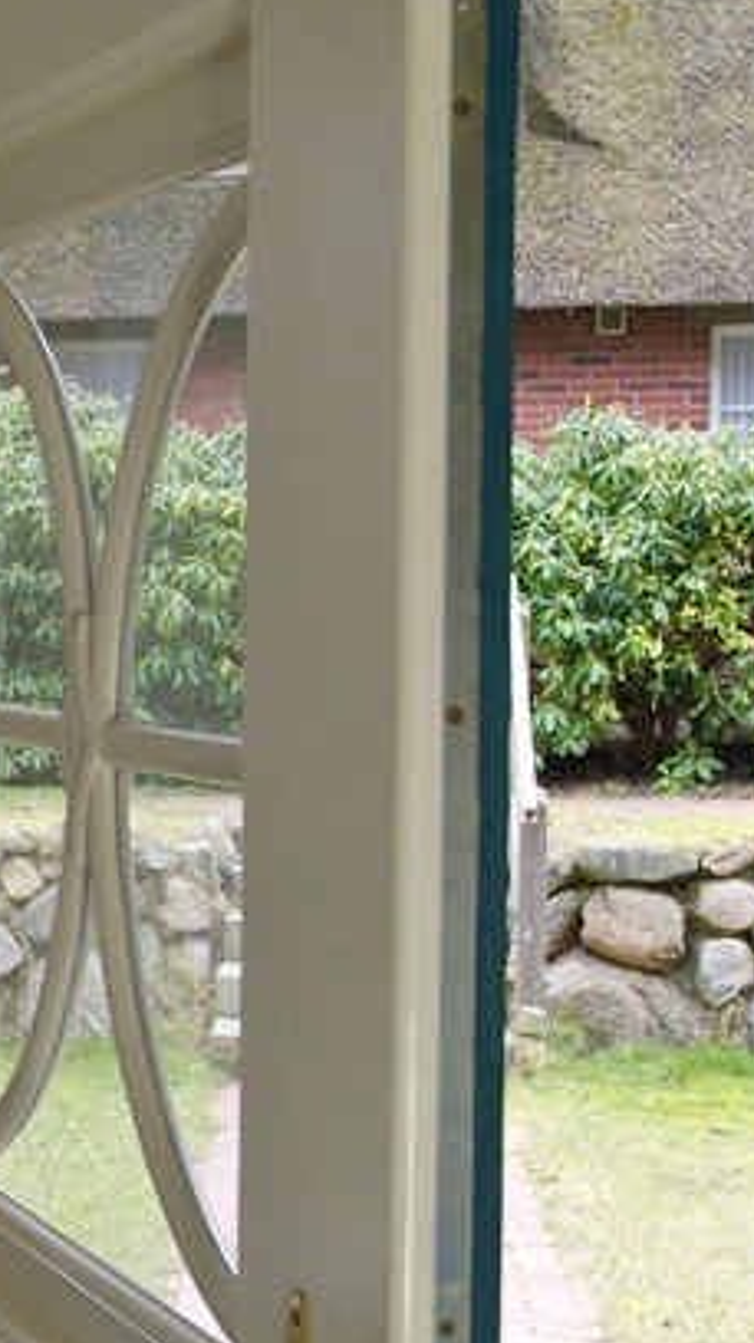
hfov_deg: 14.0
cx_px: -464
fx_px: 2813
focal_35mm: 79
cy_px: 690
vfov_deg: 26.9
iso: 250
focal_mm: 20
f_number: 5
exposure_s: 1/90
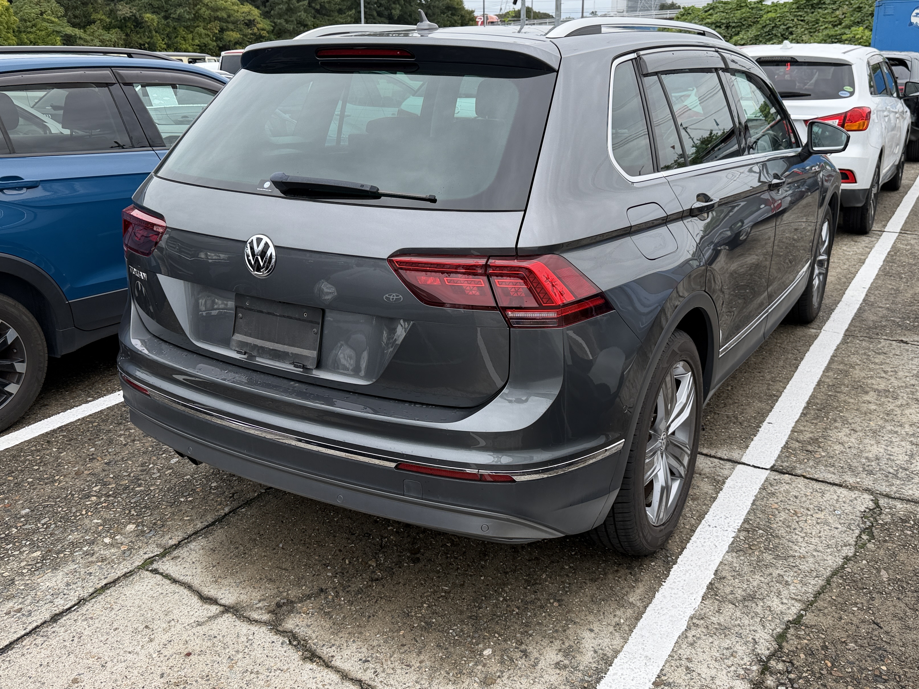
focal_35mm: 30
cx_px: 488
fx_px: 796
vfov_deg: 46.7
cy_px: 304
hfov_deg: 59.9
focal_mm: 6.76
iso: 80
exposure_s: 1/1271
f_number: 1.78
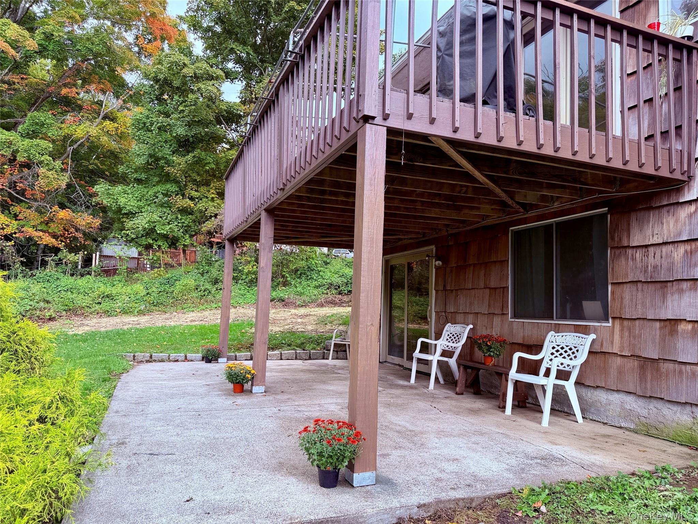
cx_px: 349
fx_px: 484
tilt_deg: +6.0
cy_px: 262
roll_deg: -1.8
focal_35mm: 24
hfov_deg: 71.6
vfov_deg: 56.8
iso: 80
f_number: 1.78
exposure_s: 1/535
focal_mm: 6.76
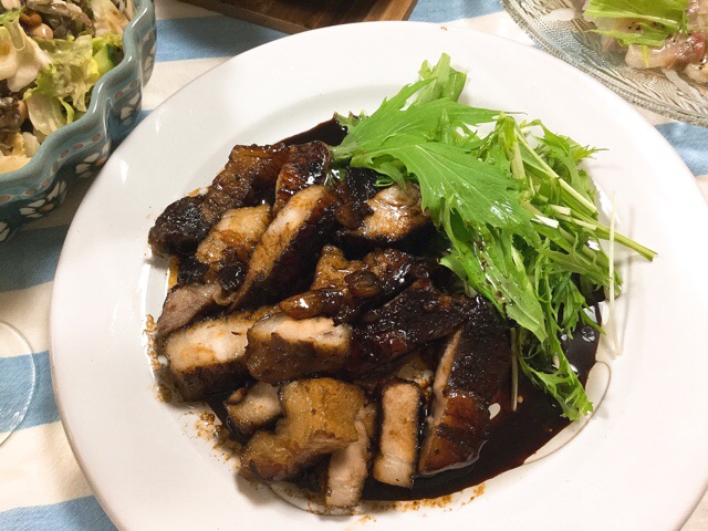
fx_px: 634
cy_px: 266
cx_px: 354
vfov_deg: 45.4
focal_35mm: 31
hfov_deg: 58.4
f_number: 2.4
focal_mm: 3.3
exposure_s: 1/33
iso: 125
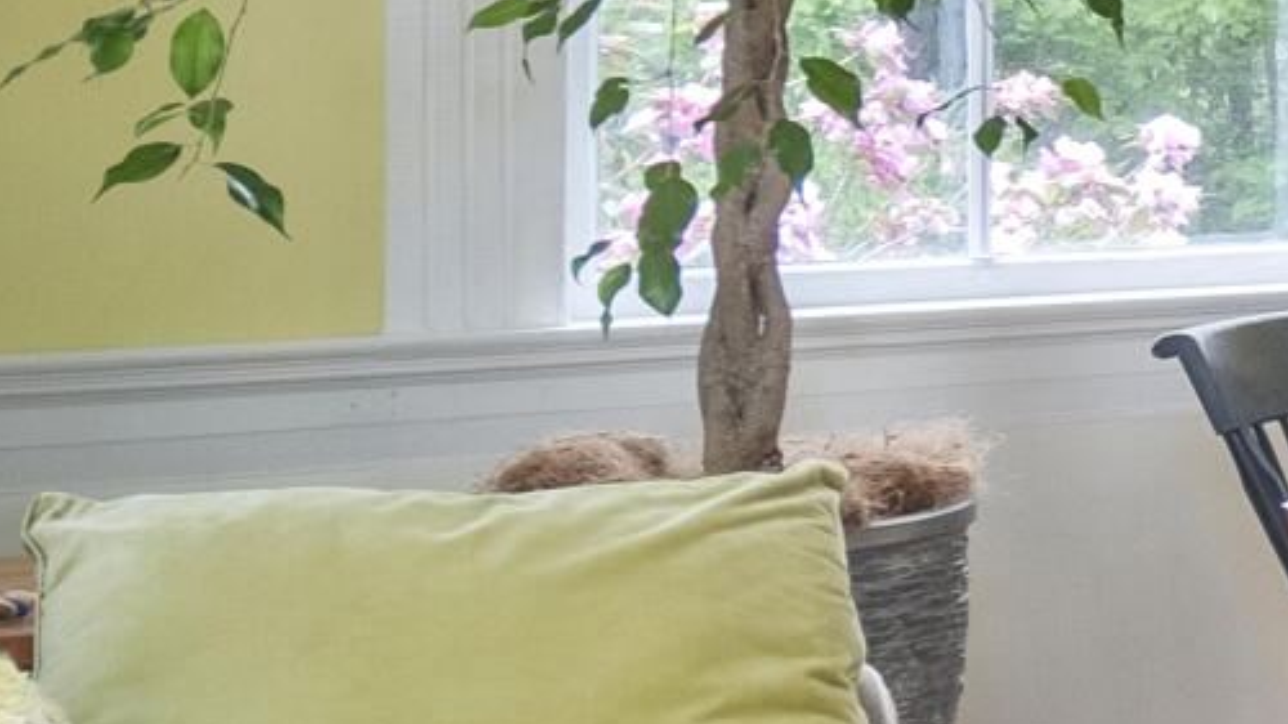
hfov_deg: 15.0
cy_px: 18
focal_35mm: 88
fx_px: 3005
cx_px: 3060
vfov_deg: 13.6
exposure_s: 1/15
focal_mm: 9
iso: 400
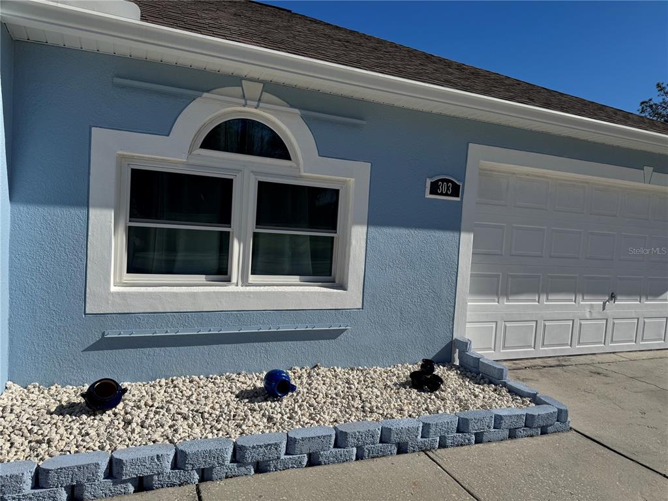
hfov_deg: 71.6
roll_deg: -4.5
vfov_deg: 56.8
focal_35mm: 24
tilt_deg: -3.4
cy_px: 250
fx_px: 463
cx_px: 334
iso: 80
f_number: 1.78
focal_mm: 6.76
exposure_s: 1/12346
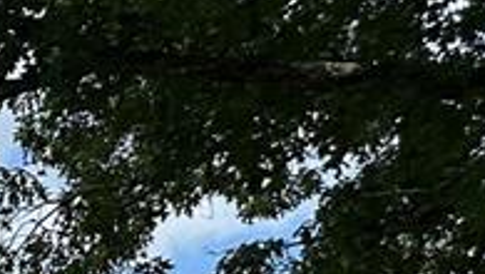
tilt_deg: +3.7
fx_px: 1763
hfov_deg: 11.9
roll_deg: -2.5
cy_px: 777
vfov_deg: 7.9
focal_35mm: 137
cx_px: -754
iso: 80
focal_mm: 6.86
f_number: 1.78
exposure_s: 1/5848
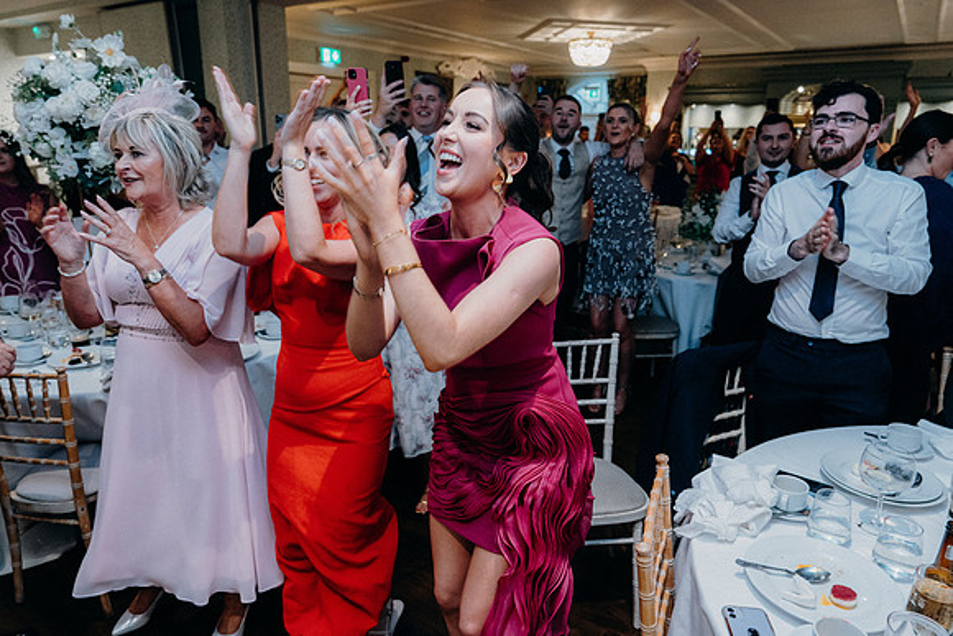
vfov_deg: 53.2
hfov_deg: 73.7
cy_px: 318
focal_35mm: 24
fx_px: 635
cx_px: 476
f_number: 3.5
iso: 2500
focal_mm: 24
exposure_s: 1/160
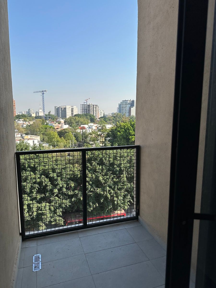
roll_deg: -0.5
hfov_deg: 56.8
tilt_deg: -8.2
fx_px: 200
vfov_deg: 71.6
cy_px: 144
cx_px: 108
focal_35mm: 24
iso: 80
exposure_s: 1/2410
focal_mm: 6.86
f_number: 1.78
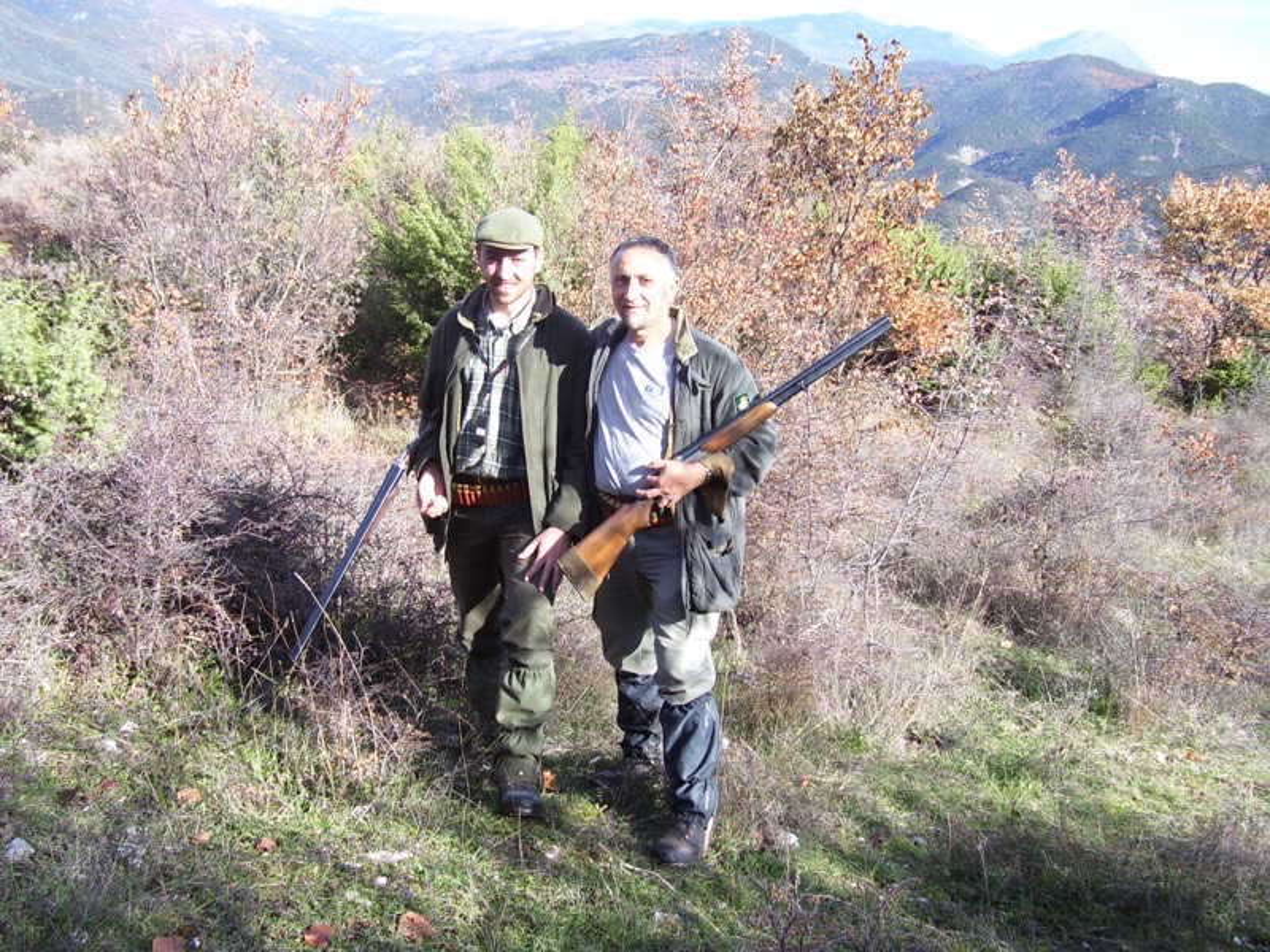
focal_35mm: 34
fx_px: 1247
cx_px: 635
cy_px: 476
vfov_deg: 41.8
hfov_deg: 54.0
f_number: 2.7
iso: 80
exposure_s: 1/500
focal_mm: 5.6
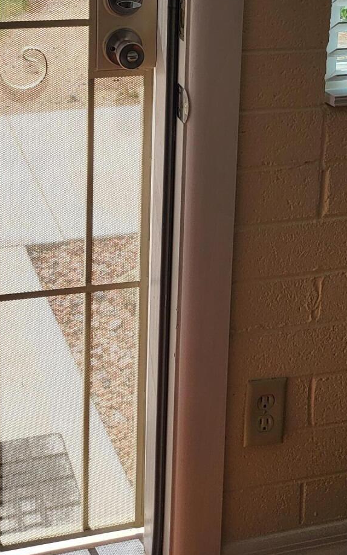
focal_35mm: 60
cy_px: -24
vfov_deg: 31.0
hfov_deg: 21.5
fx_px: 908
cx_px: 92
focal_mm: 4.25
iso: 50
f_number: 1.8
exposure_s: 1/1946
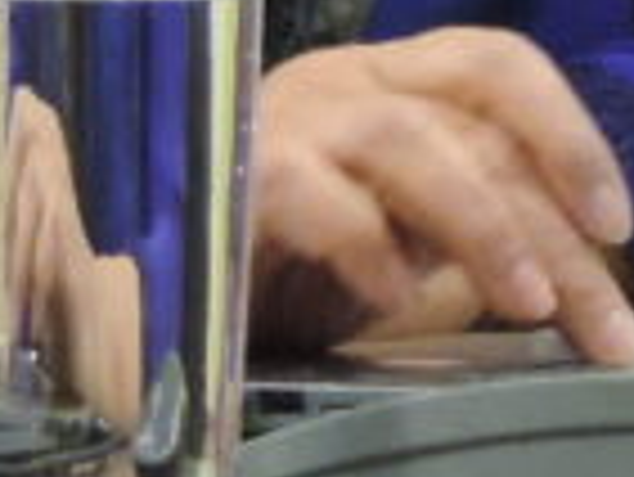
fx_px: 22602
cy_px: -518
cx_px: 679
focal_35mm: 1233
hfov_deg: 1.6
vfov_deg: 1.2
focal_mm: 30.3
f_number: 4.5
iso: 800
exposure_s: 1/15
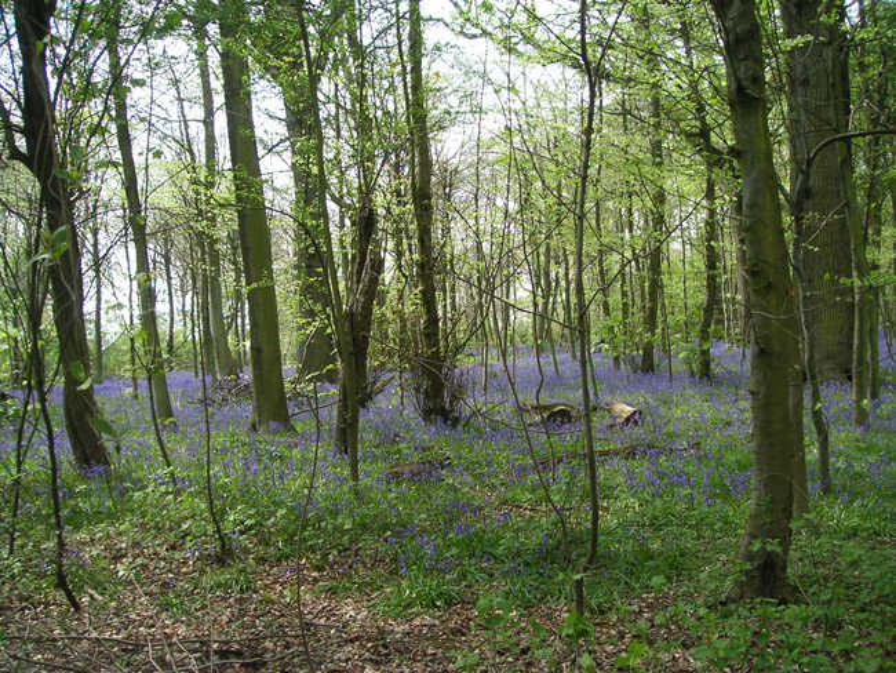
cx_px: 448
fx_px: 984
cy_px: 336
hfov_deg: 49.0
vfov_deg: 37.7
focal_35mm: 38
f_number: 2.8
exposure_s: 1/180
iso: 50
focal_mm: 6
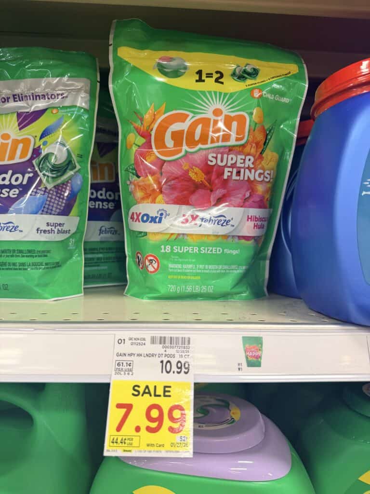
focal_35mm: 24
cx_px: 185
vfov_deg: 71.6
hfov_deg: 56.8
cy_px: 247
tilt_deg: -2.2
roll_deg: -1.3
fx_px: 342
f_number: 1.78
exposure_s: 1/120
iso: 125
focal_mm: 6.76
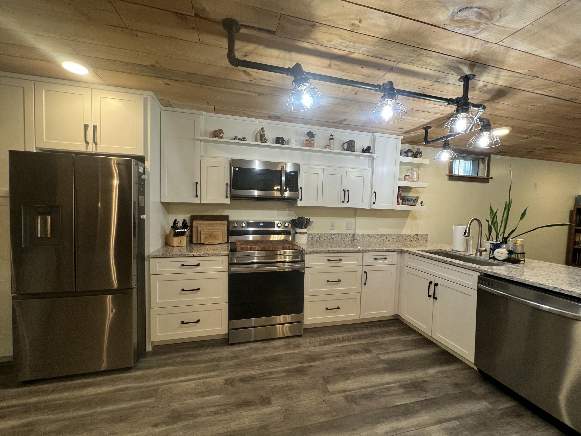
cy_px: 218
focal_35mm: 13
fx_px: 218
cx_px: 290
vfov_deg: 89.9
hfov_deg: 106.2
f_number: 1.8
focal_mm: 1.57
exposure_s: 1/60
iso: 125
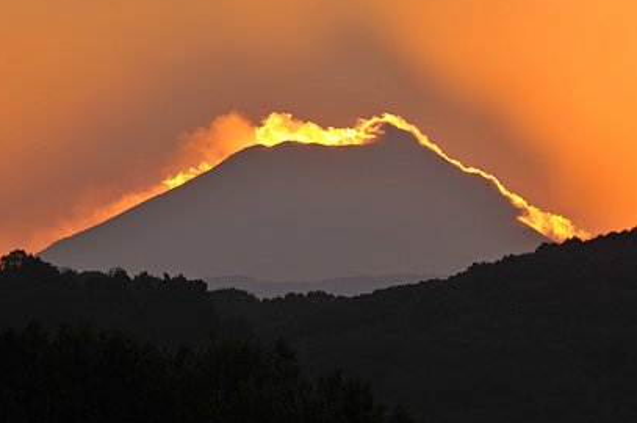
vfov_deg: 1.7
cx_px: 297
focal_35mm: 793
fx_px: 14009
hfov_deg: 2.6
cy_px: 243
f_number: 11
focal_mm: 420
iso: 200
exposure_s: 1/125
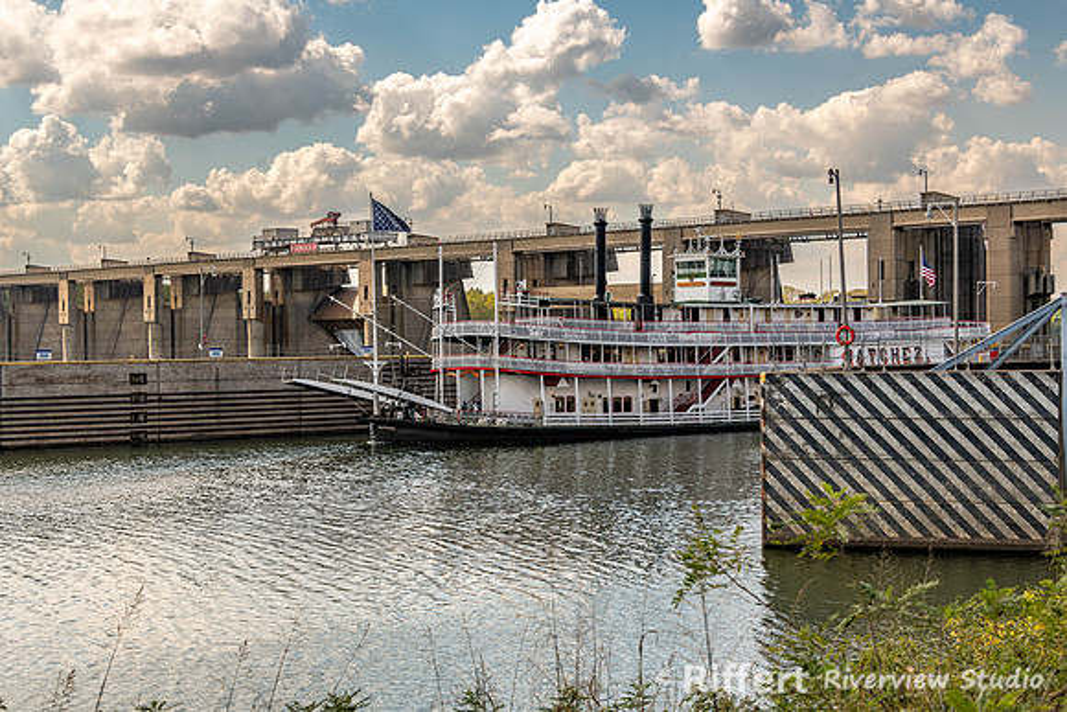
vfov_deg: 22.5
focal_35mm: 60
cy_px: 356
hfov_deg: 33.2
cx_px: 534
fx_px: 1792
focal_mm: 58
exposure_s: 1/200
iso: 64
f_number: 8
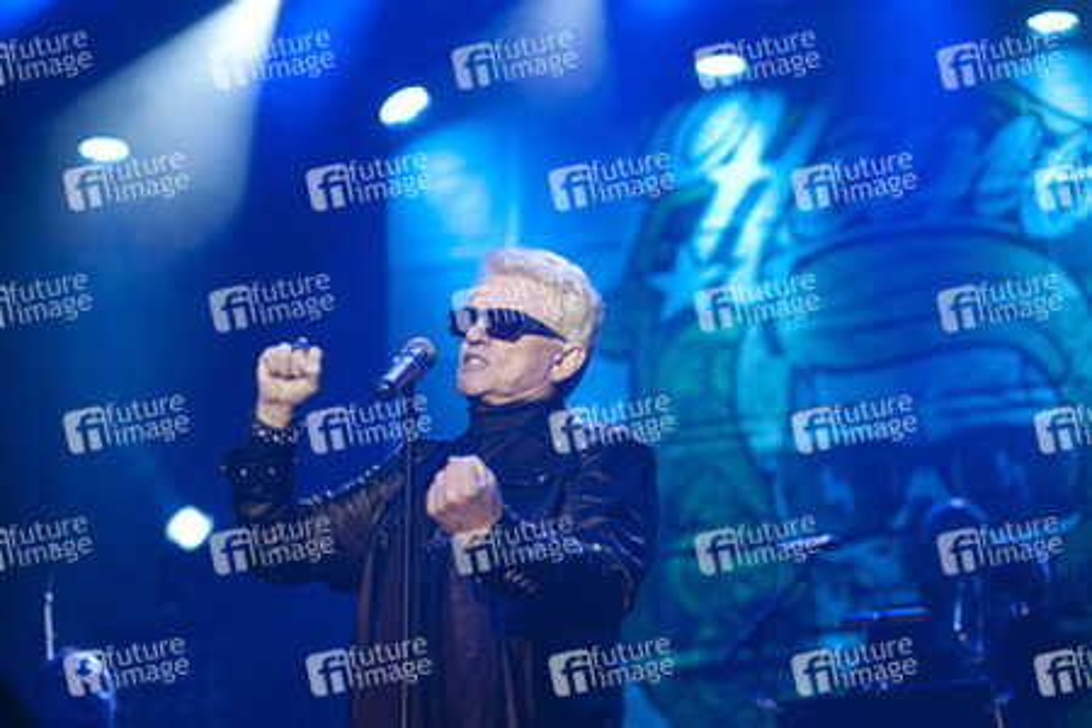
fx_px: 2426
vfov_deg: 17.1
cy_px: 364
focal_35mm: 80
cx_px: 546
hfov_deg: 25.4
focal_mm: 80
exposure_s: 1/640
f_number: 3.5
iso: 1600
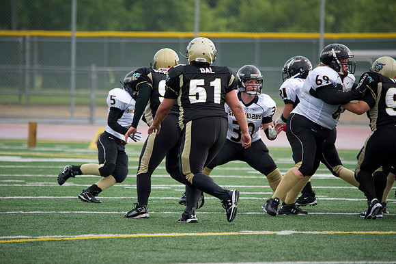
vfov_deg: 2.7
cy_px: 132
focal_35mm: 500
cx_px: 198
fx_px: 5497
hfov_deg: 4.1
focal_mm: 500
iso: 2200
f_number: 6.3
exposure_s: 1/1000
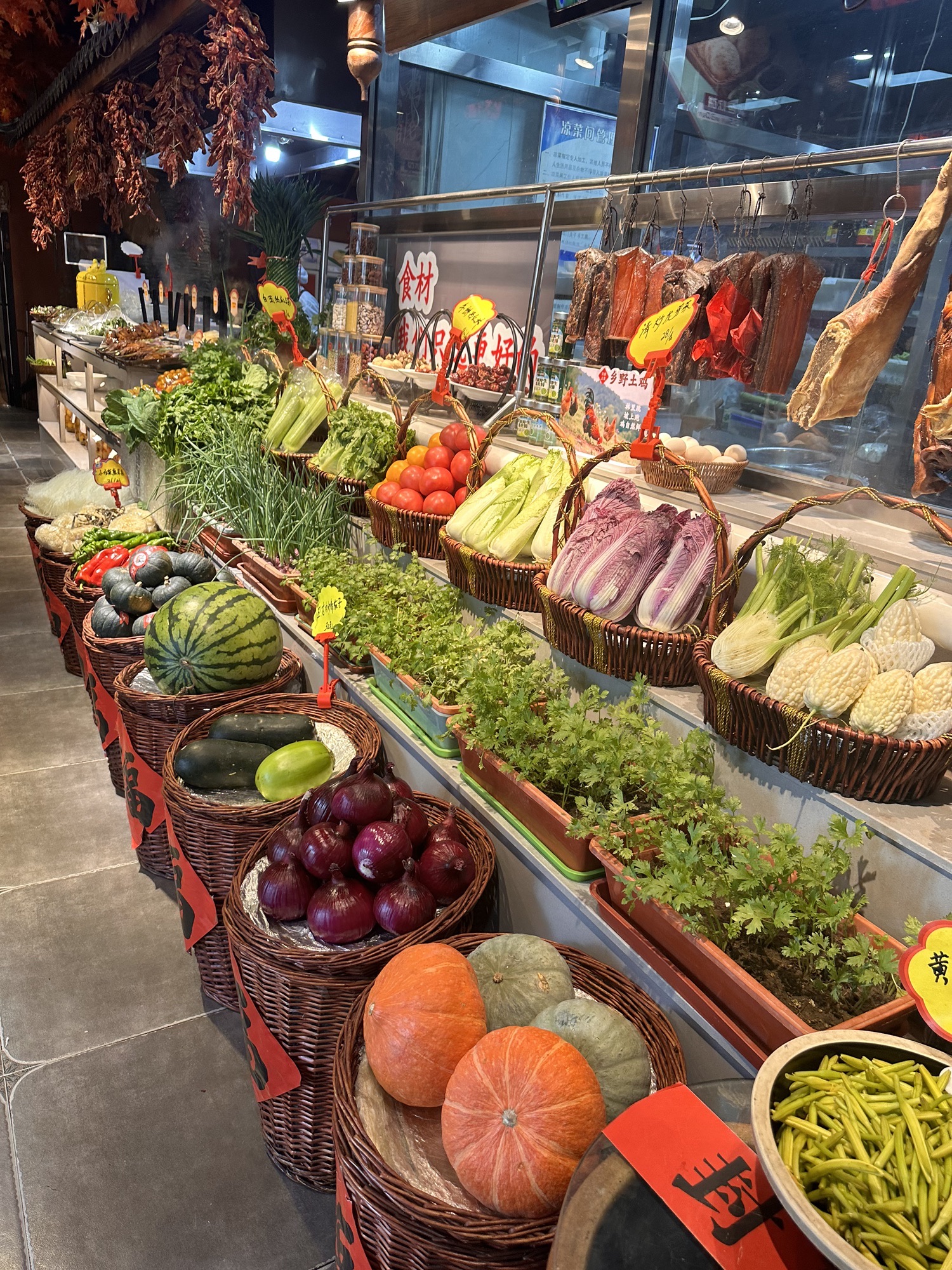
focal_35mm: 24
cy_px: 635
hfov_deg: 56.8
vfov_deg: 71.6
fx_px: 880
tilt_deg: -17.7
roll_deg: -2.2
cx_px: 476
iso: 160
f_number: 1.78
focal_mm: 6.86
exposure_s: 1/100
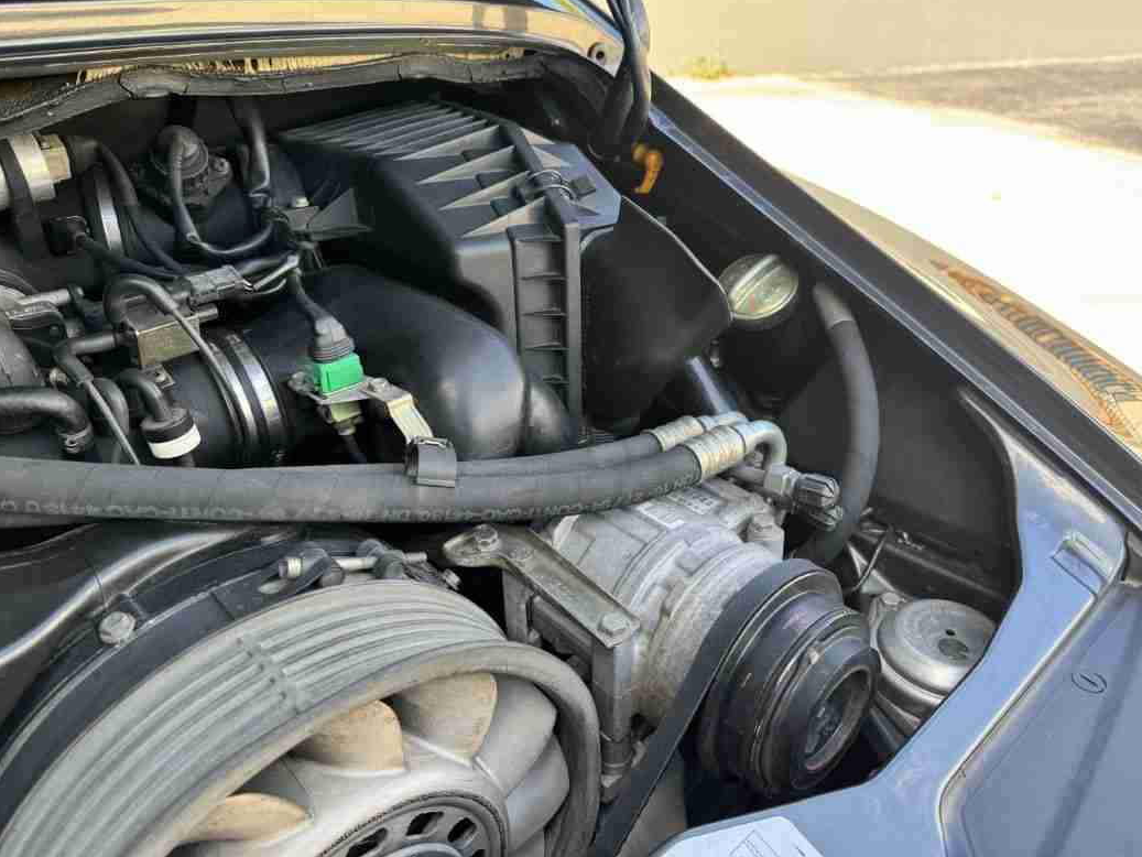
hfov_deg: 69.4
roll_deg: +0.1
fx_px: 825
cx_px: 591
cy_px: 423
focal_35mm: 25
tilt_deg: -29.7
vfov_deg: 54.9
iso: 64
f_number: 1.78
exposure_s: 1/185
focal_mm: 6.86
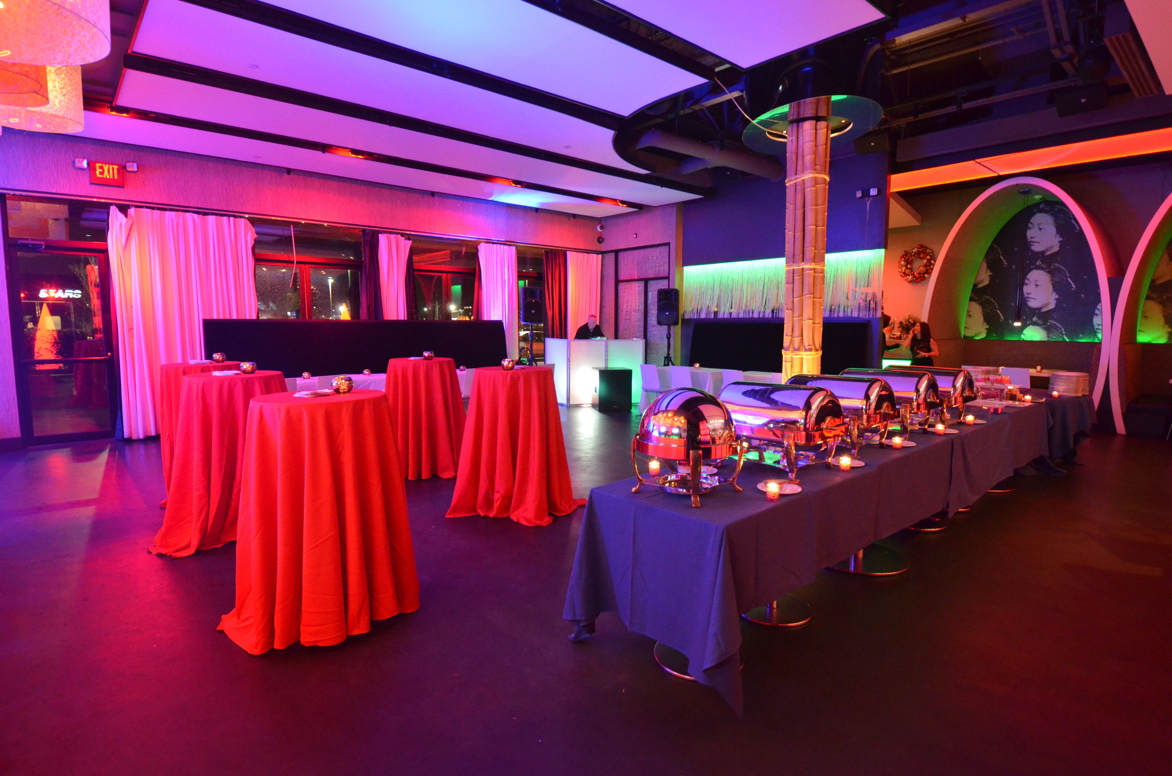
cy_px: 388
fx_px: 585
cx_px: 586
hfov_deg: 90.1
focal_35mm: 18
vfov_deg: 67.1
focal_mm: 12
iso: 3200
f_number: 3.8
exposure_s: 1/13
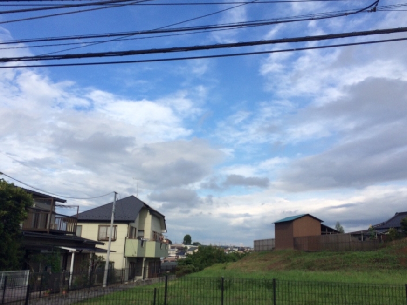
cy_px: 166
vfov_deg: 41.8
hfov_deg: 53.9
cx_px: 197
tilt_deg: +10.2
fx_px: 400
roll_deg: -1.3
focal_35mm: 34
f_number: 2.2
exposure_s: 1/2160
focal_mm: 4.15
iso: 32
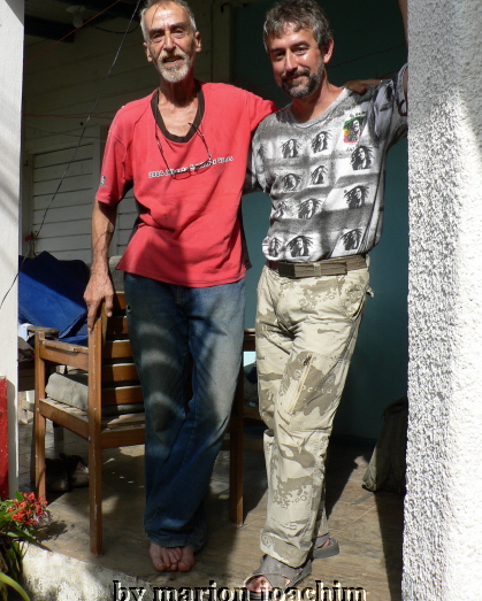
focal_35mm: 37
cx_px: 240
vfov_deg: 49.0
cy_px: 283
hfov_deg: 40.2
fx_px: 659
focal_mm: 6
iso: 64
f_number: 4
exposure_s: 1/400
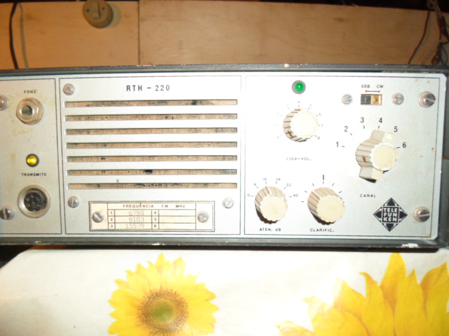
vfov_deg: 53.0
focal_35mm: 26
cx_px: 217
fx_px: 337
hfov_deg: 67.3
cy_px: 165
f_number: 2.5
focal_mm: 4.5
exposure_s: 1/30
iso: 100
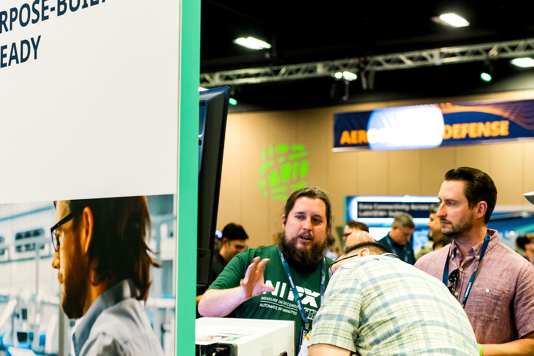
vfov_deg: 18.9
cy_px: 241
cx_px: 213
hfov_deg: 28.0
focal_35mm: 72
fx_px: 1068
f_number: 3.2
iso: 1600
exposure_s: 1/100
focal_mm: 50
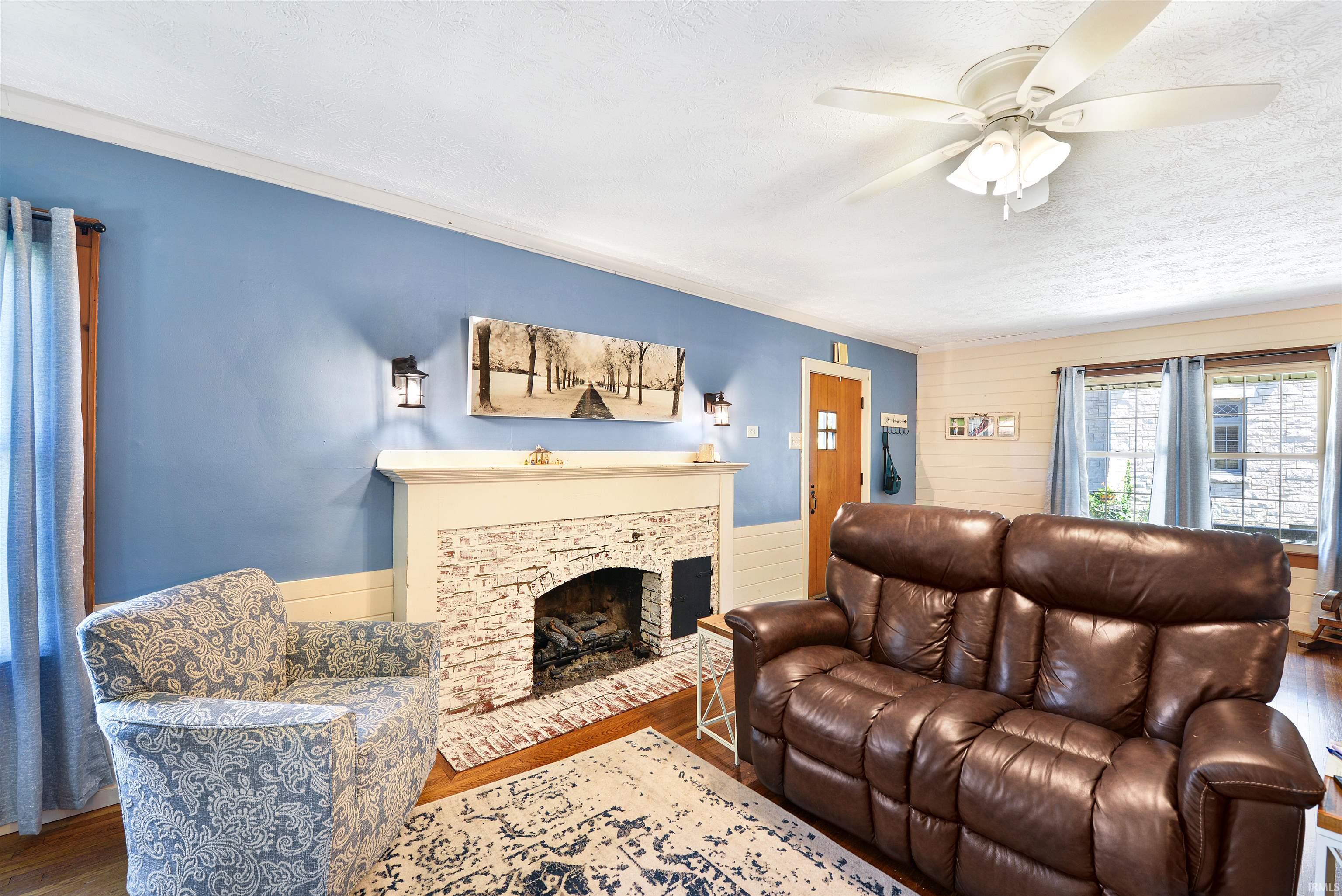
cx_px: 671
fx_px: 522
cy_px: 448
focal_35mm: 14
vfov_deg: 81.3
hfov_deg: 104.2
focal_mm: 14
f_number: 7.1
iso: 100
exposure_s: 1/5
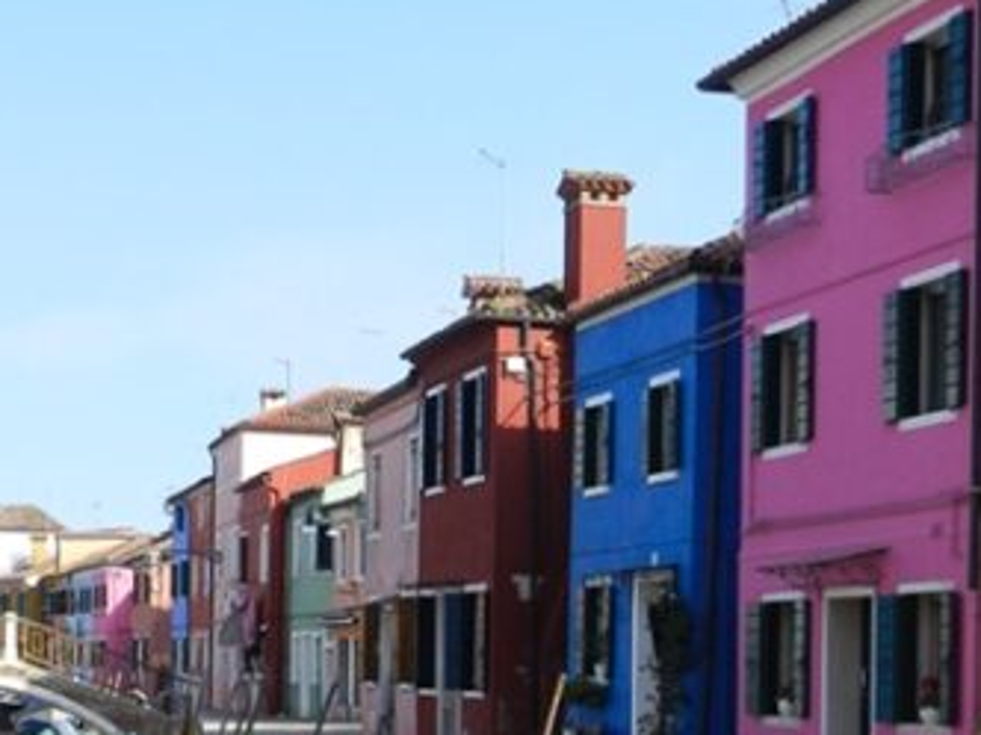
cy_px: 688
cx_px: 349
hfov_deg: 26.2
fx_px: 2097
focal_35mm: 74
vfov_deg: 19.5
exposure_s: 1/800
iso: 160
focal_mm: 5.6
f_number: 3.7
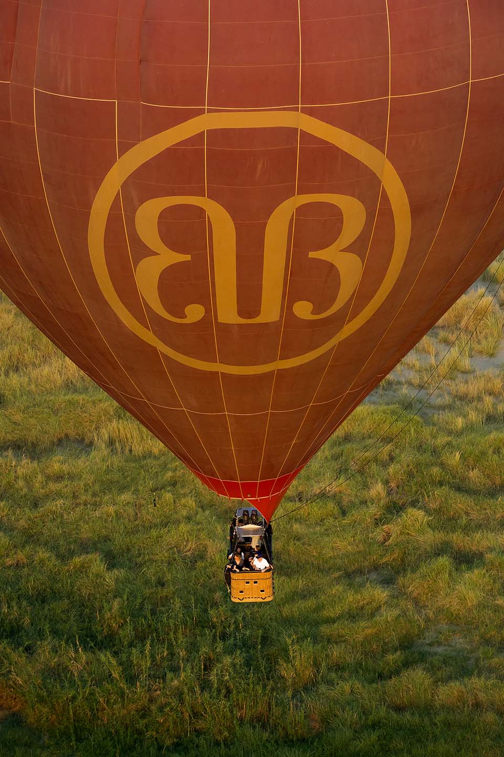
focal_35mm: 200
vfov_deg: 10.3
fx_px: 4204
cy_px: 378
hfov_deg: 6.9
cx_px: 252
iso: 1250
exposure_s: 1/640
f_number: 11
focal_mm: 200
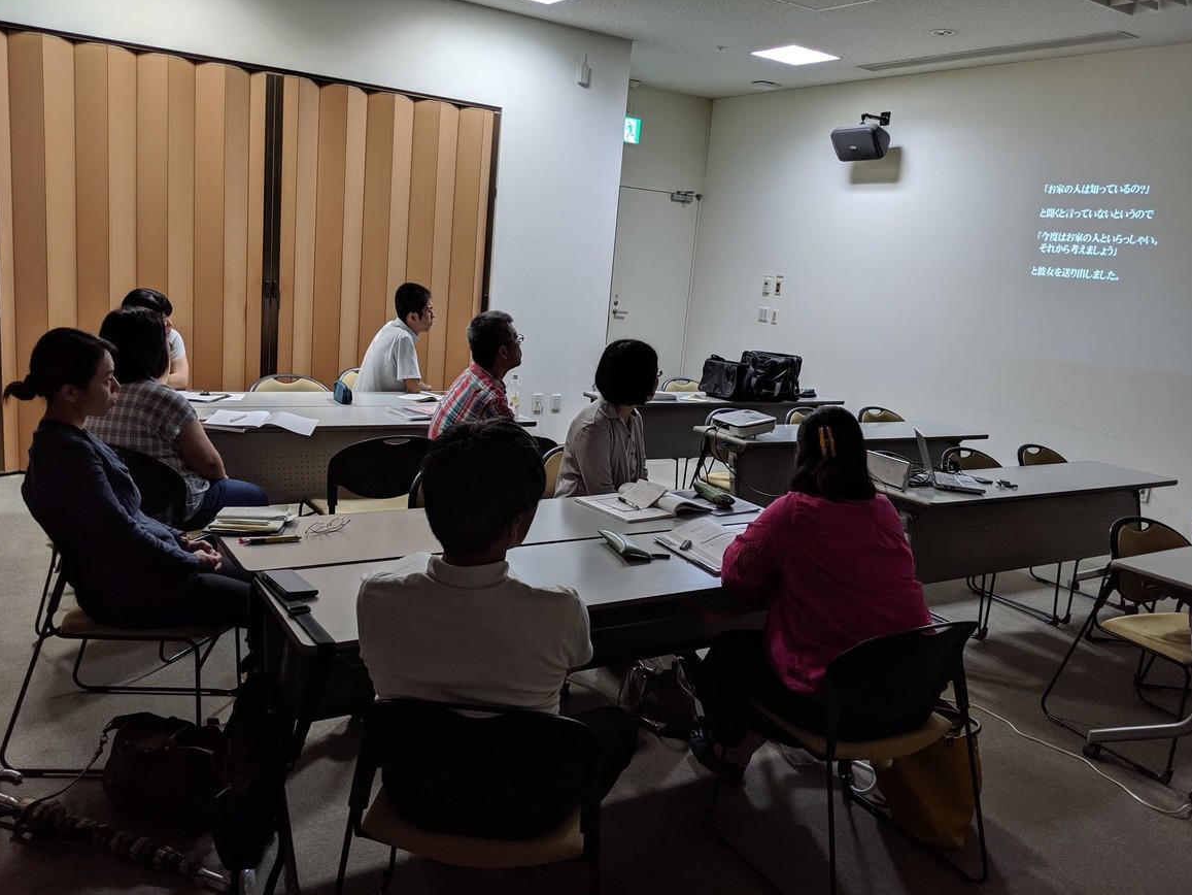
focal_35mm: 28
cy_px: 443
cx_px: 598
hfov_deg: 63.4
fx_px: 964
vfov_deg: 49.8
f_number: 1.8
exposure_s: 1/59.9
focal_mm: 4.44
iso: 74
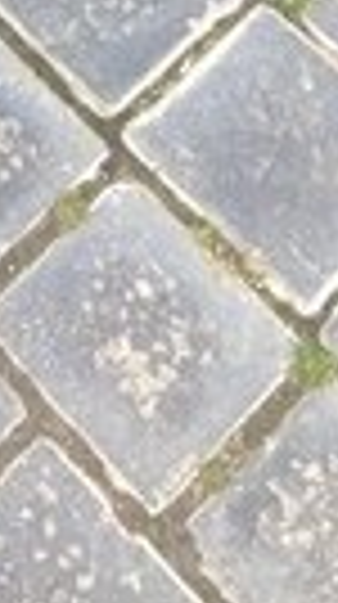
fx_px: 2127
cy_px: -486
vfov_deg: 14.3
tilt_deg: -53.7
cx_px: -401
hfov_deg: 8.5
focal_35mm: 133
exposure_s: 1/128
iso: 50
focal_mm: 4.12
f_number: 2.4
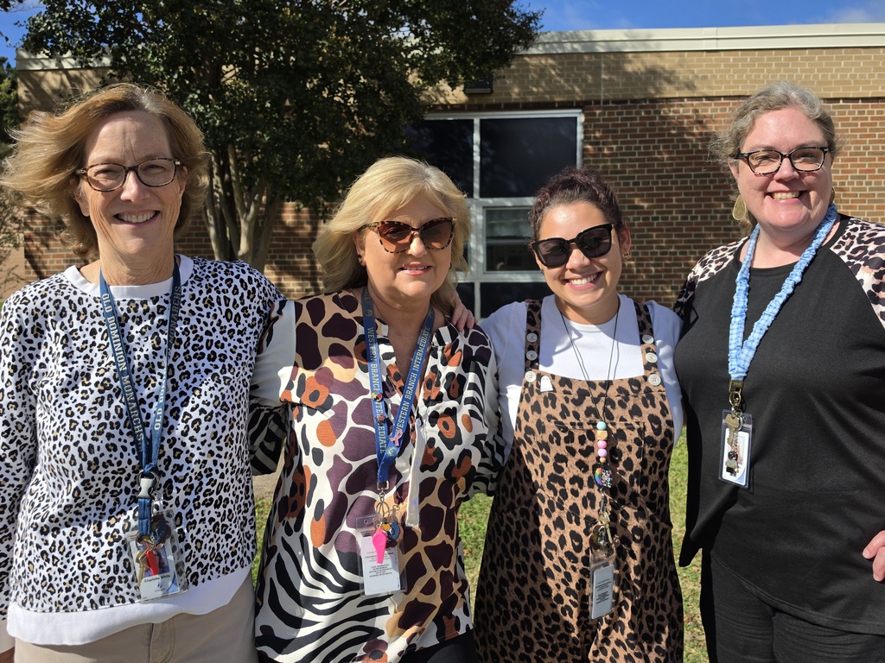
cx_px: 442
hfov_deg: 73.9
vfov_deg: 58.9
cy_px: 332
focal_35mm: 23
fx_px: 588
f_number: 1.4
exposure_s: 1/7622
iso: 64
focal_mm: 6.5
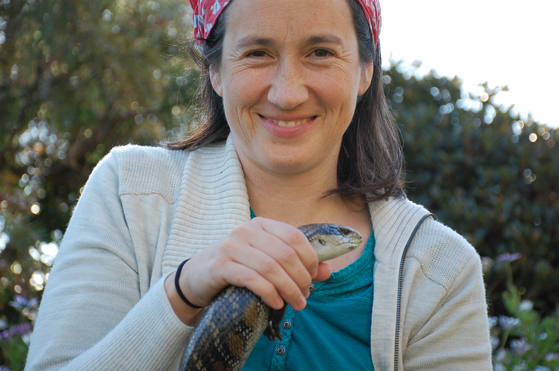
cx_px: 280
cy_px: 186
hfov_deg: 19.5
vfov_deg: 13.0
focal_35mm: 105
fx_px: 1628
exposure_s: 1/320
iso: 400
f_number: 5.3
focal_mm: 70
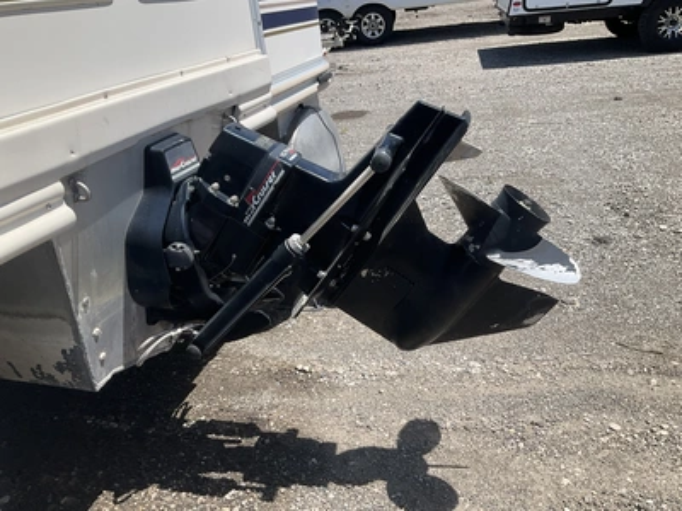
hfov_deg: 61.7
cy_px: 256
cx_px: 341
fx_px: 571
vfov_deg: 48.2
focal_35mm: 29
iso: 25
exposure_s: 1/1730
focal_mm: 3
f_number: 1.8
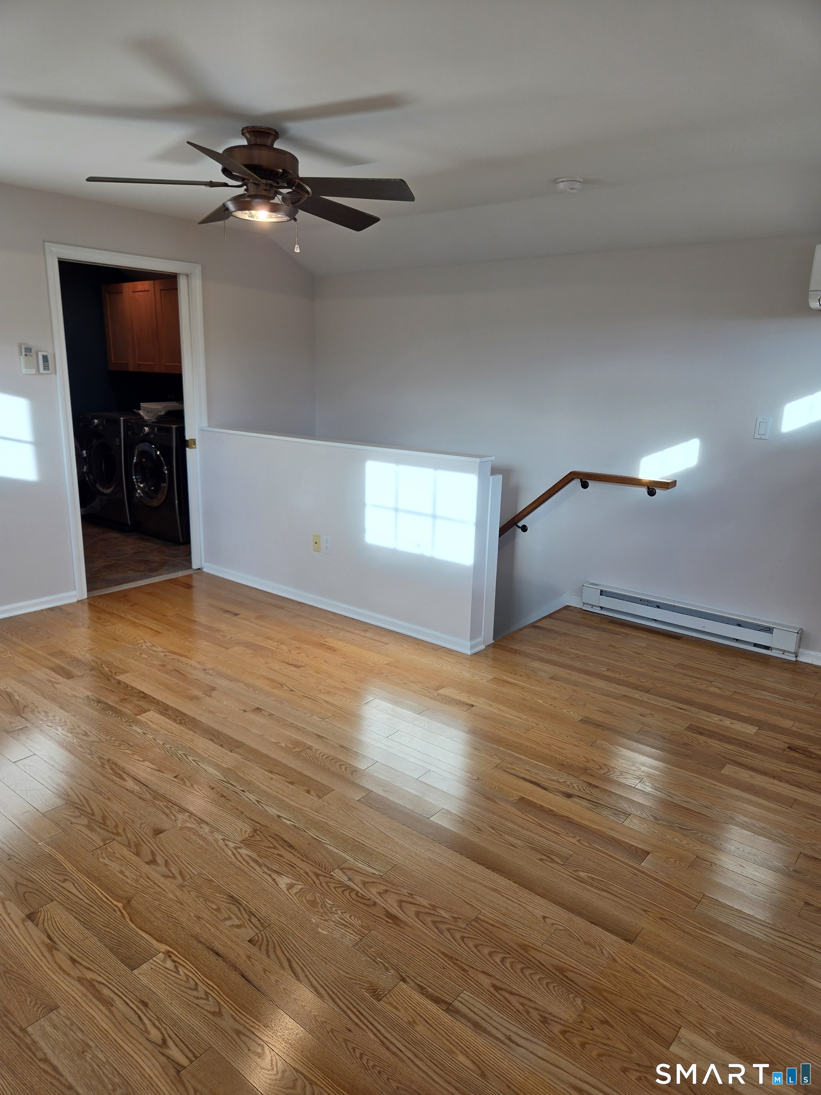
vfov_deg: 73.9
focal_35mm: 23
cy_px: 548
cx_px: 410
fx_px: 727
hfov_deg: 58.9
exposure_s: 1/120
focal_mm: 5.4
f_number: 1.8
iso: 40
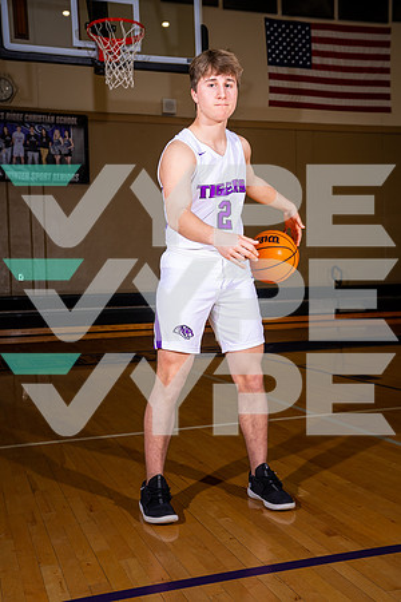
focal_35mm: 43
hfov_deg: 31.2
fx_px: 718
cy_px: 301
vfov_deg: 45.4
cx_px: 200
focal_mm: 43
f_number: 5.6
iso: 200
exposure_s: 1/125
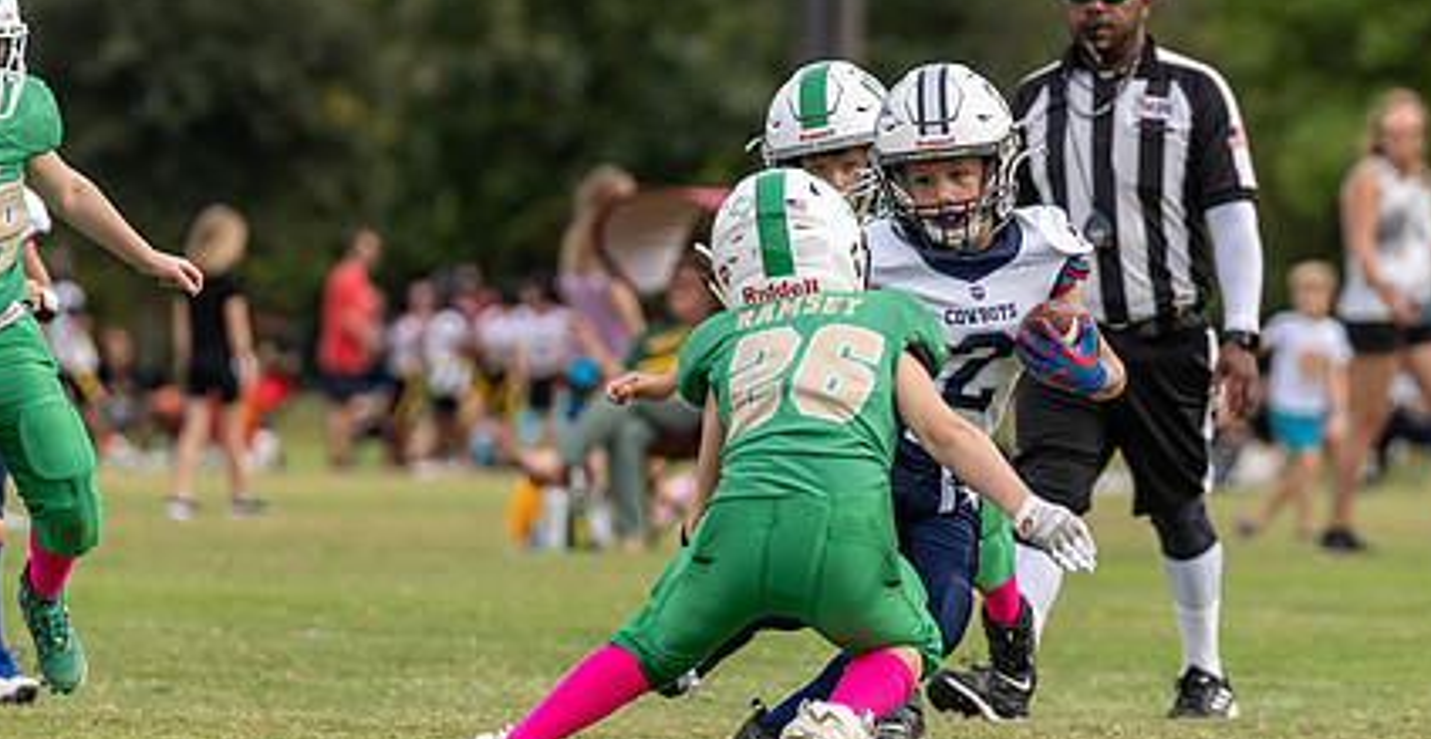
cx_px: 665
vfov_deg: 2.4
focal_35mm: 474
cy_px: 328
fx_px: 17643
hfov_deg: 4.6
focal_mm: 200
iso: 200
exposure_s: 1/1250
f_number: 3.5
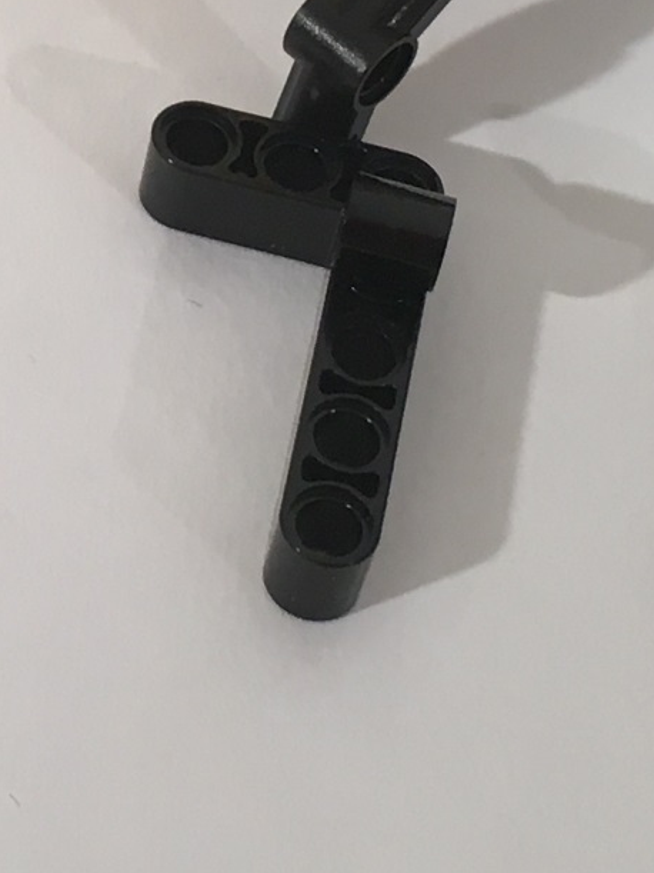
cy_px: -58
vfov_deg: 14.4
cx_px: 44
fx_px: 3377
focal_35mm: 134
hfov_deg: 11.0
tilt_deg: -48.2
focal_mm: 4.15
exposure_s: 1/40
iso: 25
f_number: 2.2
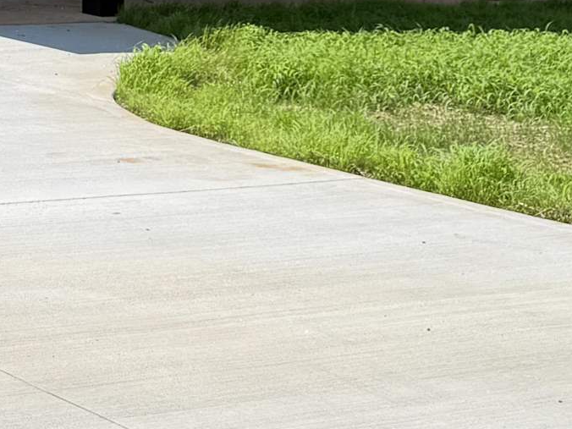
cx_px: -394
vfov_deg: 12.7
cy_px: -268
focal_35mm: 109
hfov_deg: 15.9
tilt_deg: +2.9
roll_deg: -0.3
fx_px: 1801
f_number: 1.78
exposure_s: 1/3279
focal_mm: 6.76
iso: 80
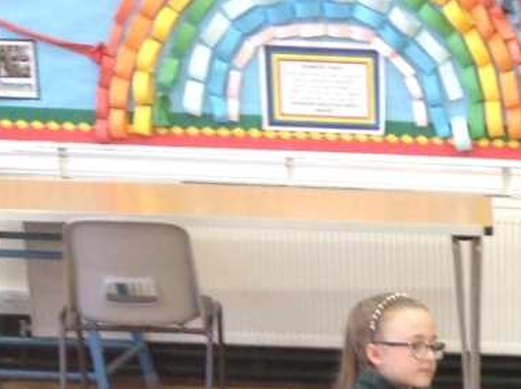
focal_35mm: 143
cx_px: 761
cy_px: 770
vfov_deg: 9.7
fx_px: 2150
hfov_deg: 13.1
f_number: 2.4
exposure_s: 1/17
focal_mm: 4.28
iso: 64
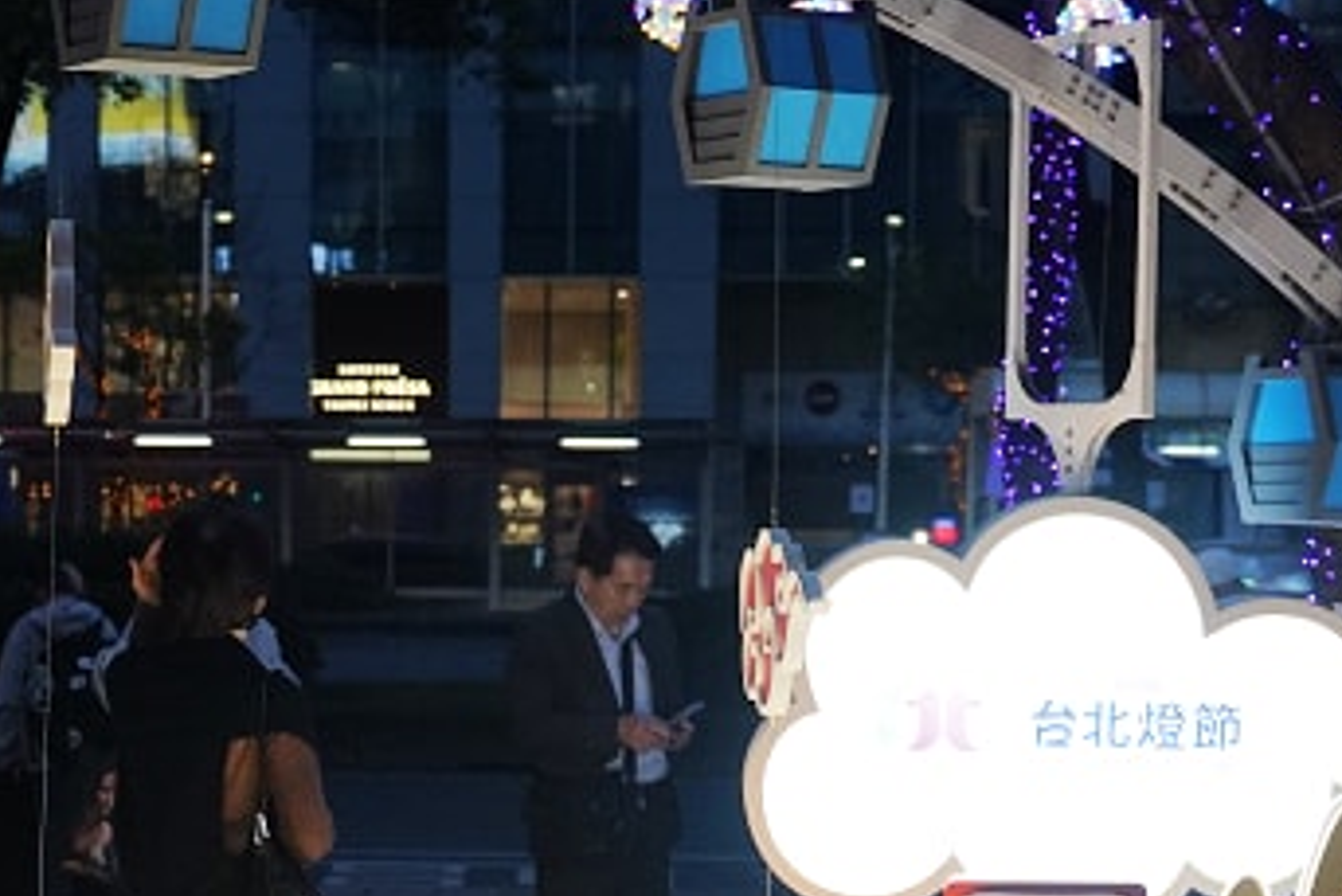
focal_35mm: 98
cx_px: 364
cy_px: 857
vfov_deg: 13.8
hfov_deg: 20.7
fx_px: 3655
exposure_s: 1/160
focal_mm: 28
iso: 1000
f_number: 4
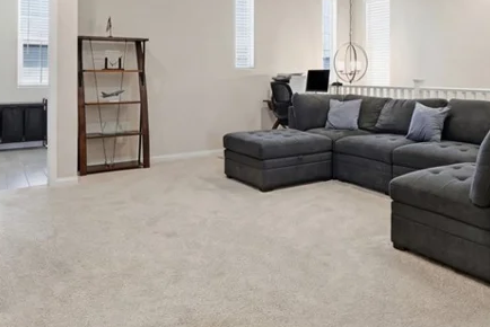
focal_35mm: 34
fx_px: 466
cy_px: 78
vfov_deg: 37.7
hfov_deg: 54.3
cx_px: 331
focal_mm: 14.5
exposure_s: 1/125
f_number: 9
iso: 500
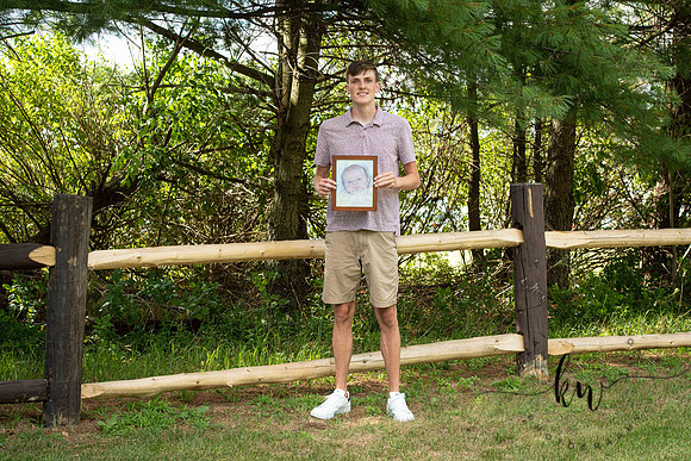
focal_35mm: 70
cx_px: 346
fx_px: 1344
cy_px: 230
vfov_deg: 19.5
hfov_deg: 28.8
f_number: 6.3
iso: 400
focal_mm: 70
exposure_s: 1/200
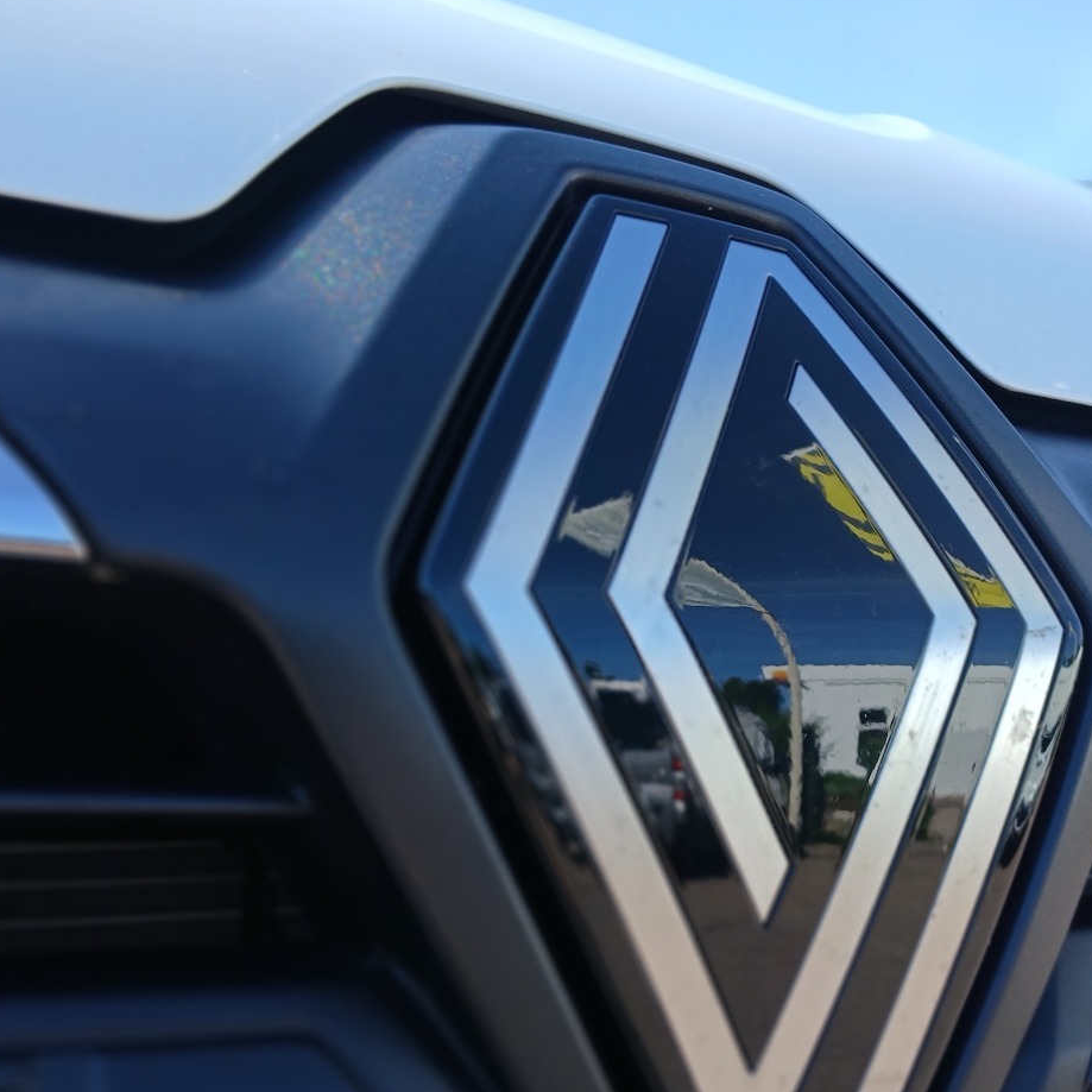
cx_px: 733
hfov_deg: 37.1
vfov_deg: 37.5
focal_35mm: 45
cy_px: 613
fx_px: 1606
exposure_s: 1/212
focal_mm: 3.98
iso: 20
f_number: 1.8
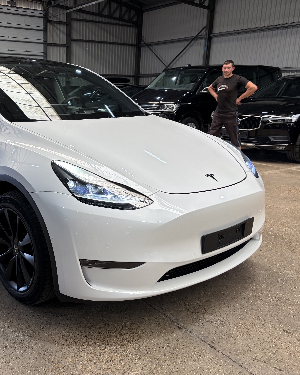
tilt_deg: -14.0
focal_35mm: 34
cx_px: 65
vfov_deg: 52.8
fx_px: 377
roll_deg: -0.3
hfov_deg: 41.7
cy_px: 187
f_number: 1.6
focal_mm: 5.96
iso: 32
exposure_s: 1/100
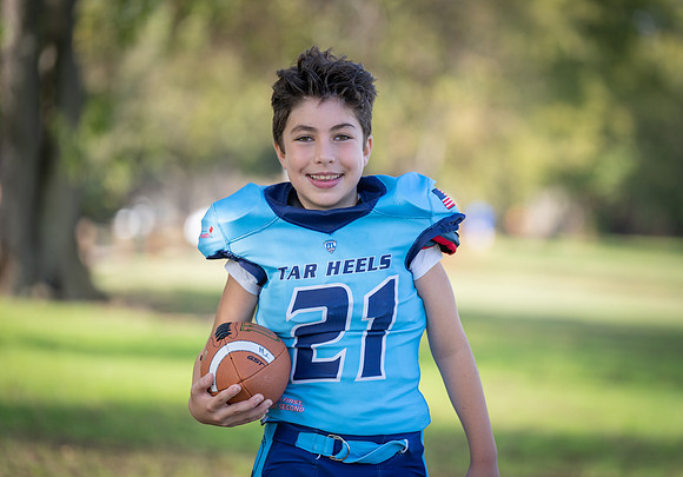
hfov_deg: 12.3
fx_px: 3170
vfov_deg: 8.6
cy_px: 232
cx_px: 368
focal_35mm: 165
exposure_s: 1/400
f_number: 2.8
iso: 100
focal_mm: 155
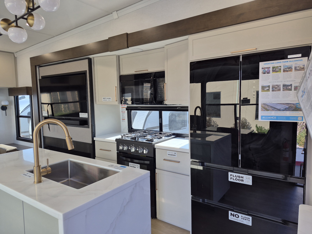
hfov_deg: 73.9
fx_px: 207
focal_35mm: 23
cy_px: 117
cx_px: 156
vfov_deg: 58.9
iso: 32
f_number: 1.8
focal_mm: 5.4
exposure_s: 1/54.1
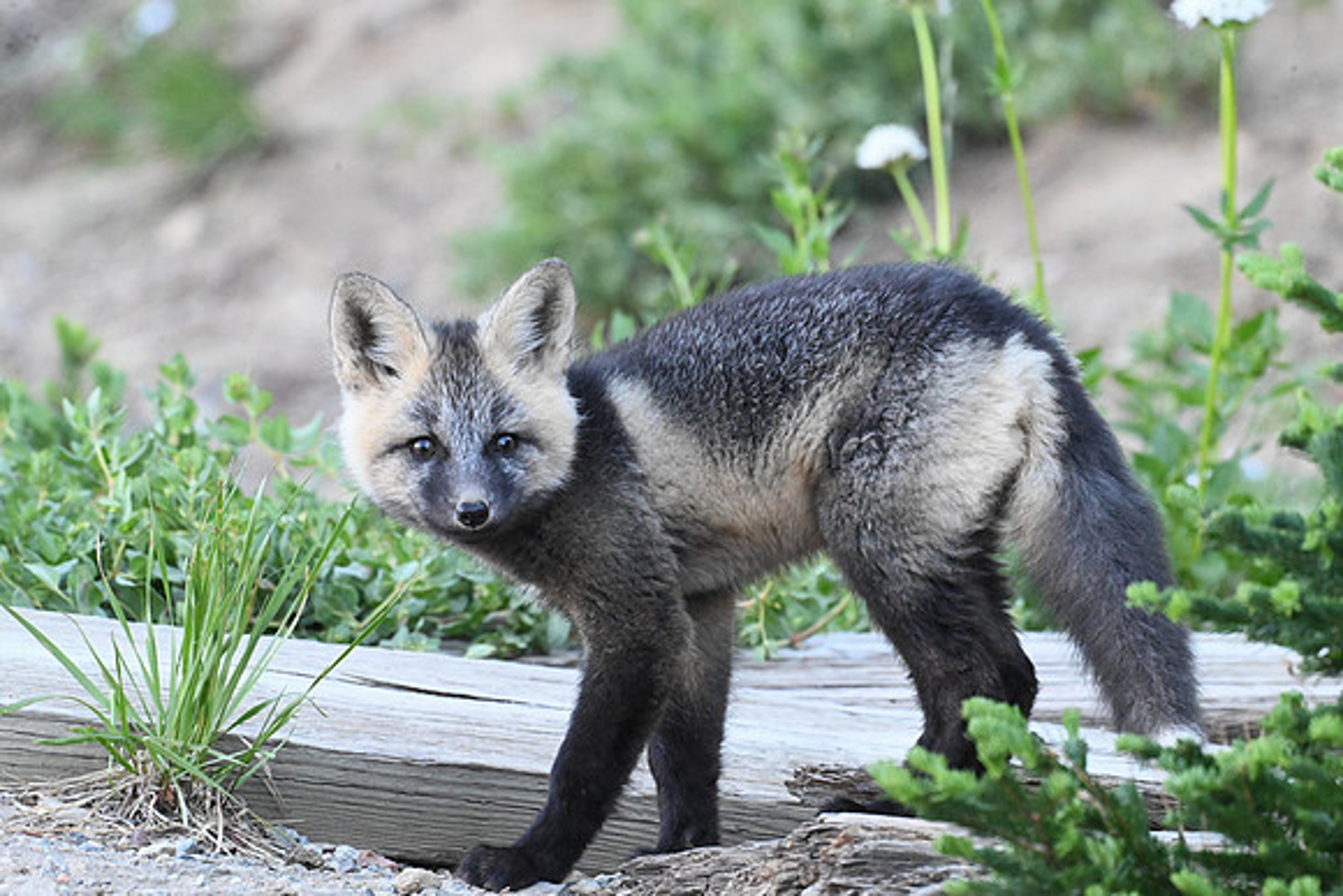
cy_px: 448
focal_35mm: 1200
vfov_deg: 1.1
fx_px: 44775
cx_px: 672
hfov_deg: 1.7
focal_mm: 1200
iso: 6400
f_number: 13
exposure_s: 1/160
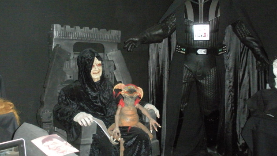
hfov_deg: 50.5
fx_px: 294
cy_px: 66
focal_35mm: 40
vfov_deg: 29.6
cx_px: 138
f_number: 3.5
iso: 800
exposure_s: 1/60
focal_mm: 6.3
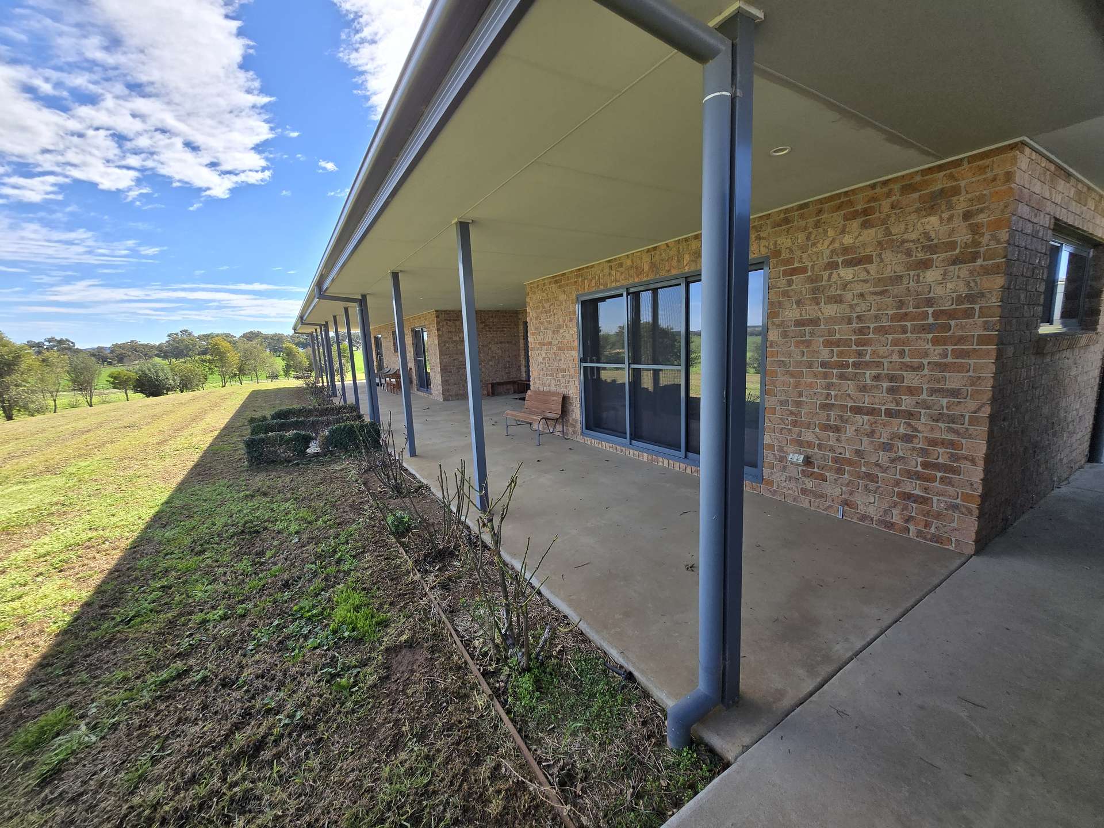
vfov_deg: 89.9
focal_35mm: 13
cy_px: 414
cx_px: 552
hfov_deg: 106.2
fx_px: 415
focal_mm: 1.7
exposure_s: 1/432
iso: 25
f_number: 2.2
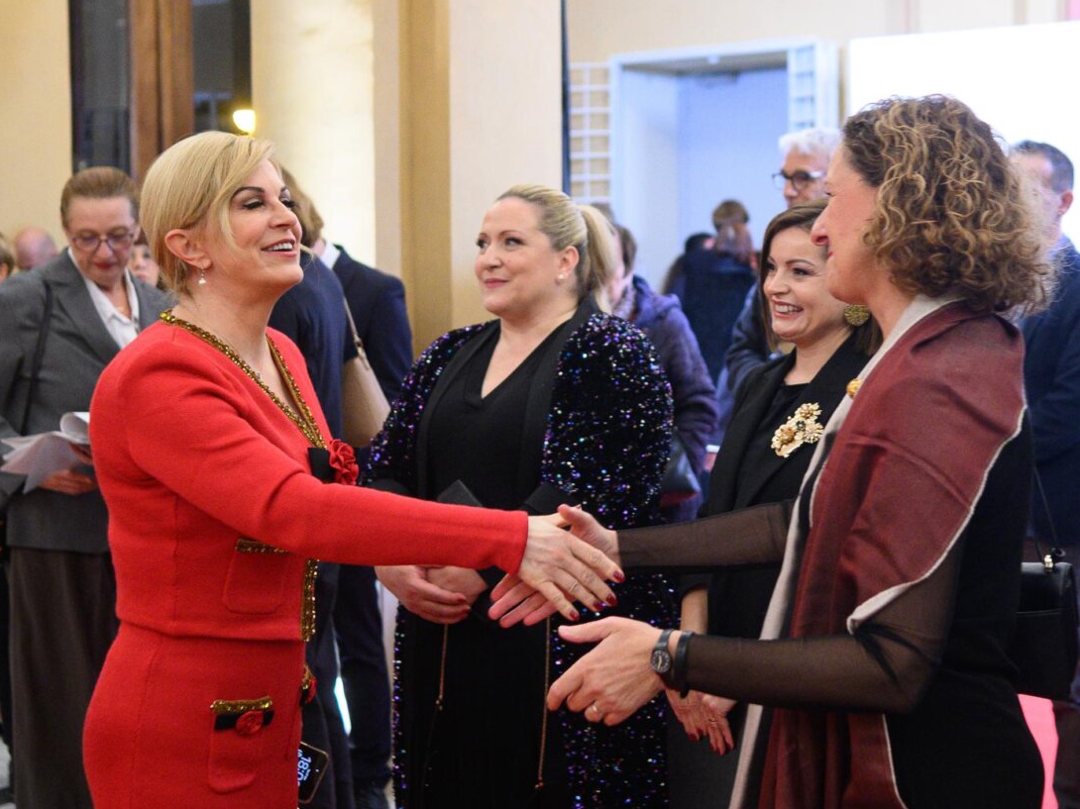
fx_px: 1248
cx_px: 501
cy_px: 409
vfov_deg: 35.9
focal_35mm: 40
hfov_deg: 46.8
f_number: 1.8
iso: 2000
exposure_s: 1/160
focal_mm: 24
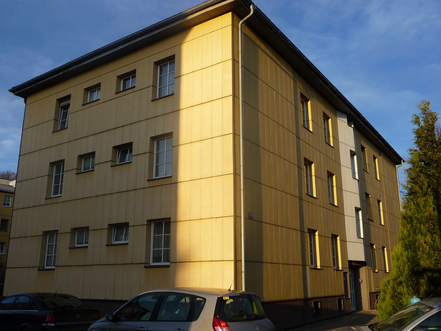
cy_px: 166
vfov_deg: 42.9
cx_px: 220
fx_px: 420
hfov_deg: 55.4
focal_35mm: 33
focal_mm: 4.7
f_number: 3.3
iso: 100
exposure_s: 1/500
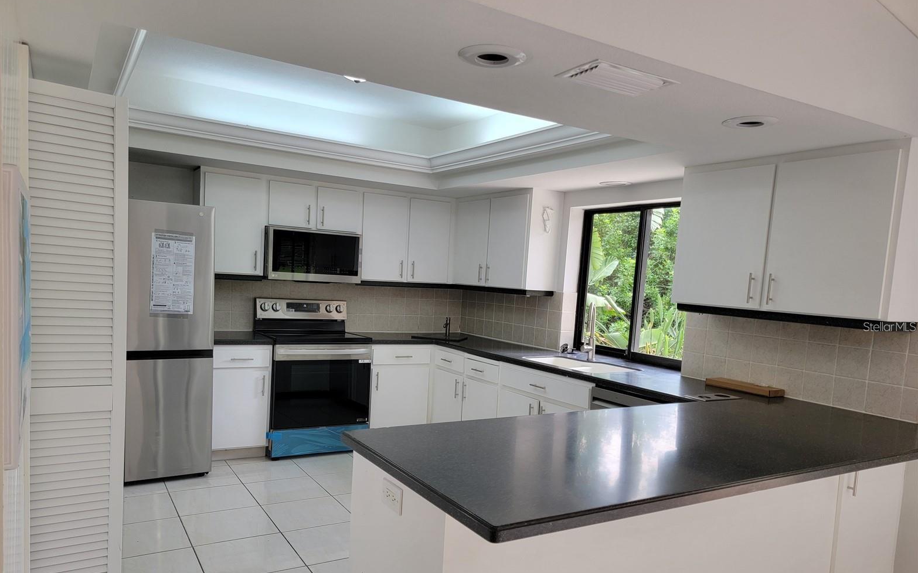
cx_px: 450
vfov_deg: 47.4
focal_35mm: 26
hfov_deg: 70.4
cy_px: 326
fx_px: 650
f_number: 1.8
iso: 80
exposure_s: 1/120
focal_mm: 6.7
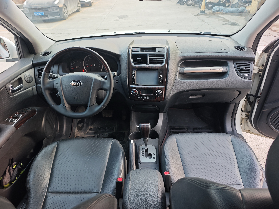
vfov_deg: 58.9
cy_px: 104
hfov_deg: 73.9
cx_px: 140
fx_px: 185
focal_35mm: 23
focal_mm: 6.55
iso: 200
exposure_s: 1/50
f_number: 1.6
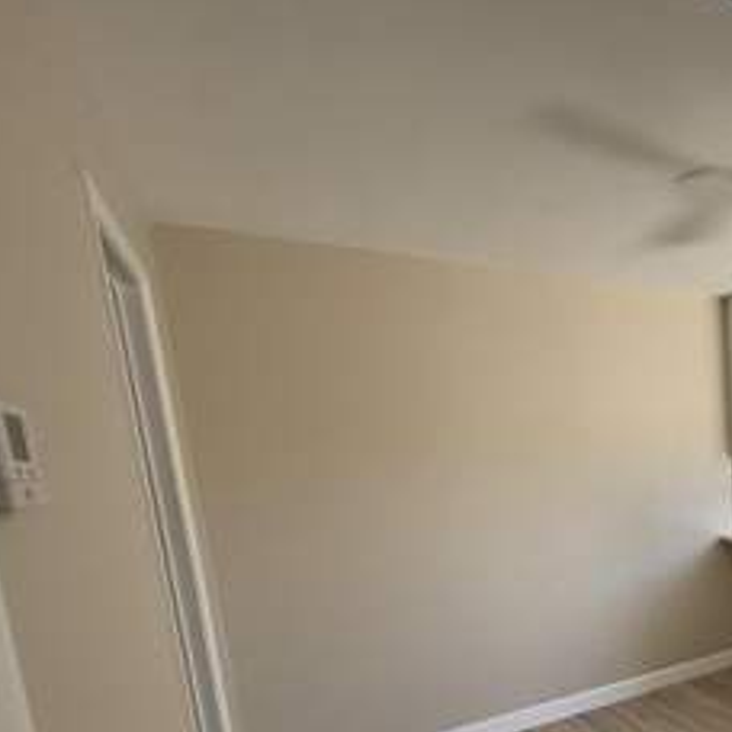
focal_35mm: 26
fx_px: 622
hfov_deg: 49.0
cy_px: 543
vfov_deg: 58.0
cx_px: 745
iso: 64
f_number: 2.2
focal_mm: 2.22
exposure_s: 1/120
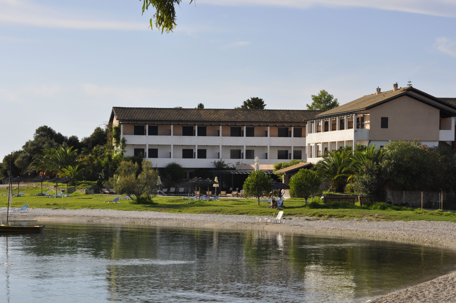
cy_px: 152
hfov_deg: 26.0
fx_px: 987
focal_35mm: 78
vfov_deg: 17.4
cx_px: 228
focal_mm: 52
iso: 200
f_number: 16
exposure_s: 1/200
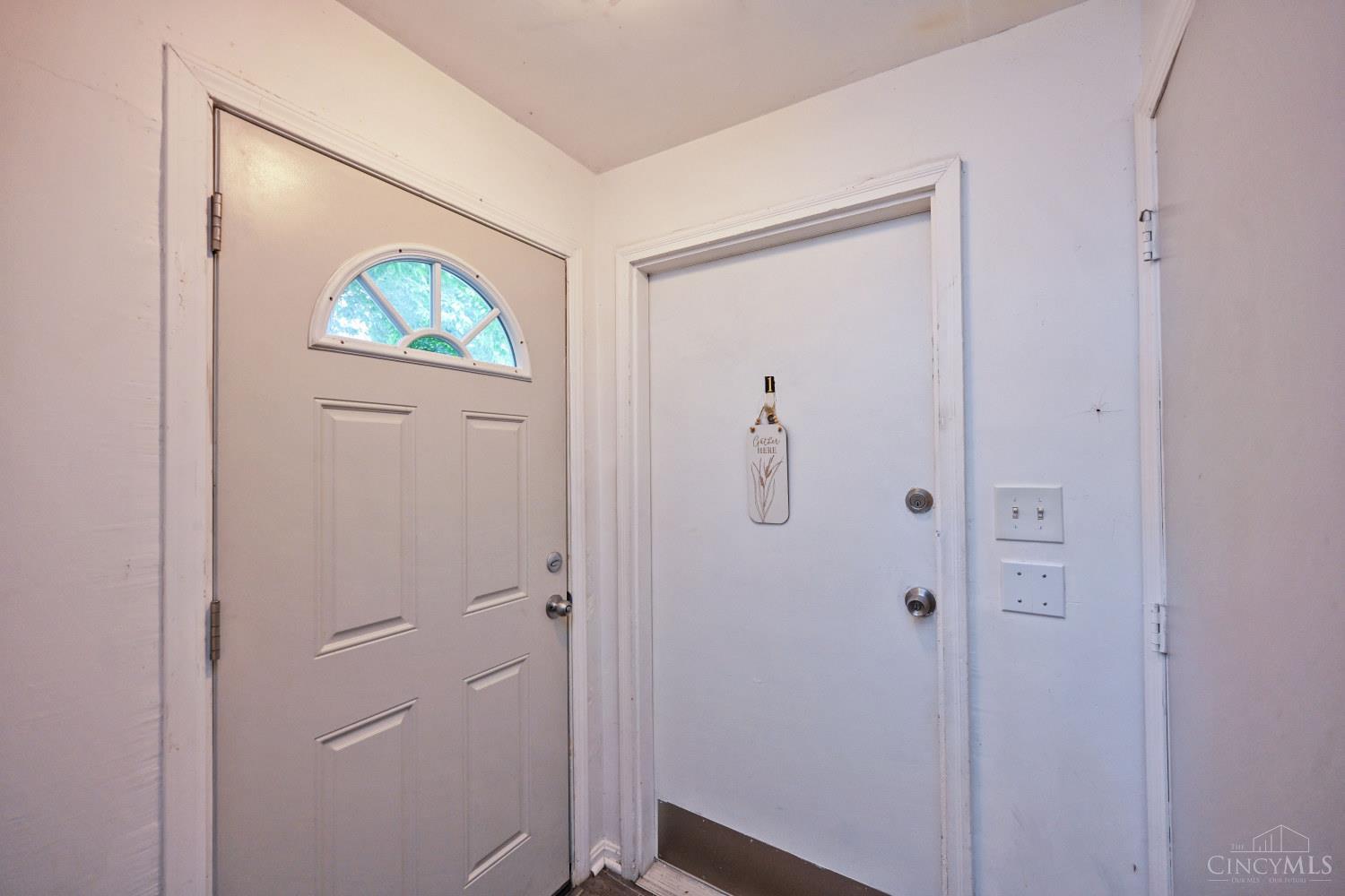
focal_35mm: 14
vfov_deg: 81.2
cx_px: 672
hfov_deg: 104.3
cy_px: 448
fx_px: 523
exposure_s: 1/60
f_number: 4
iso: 500
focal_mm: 14
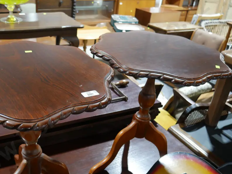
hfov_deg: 50.8
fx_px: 241
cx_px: 87
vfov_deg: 39.7
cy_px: 93
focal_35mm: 36
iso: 800
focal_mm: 14
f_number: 3.5
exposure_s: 1/60
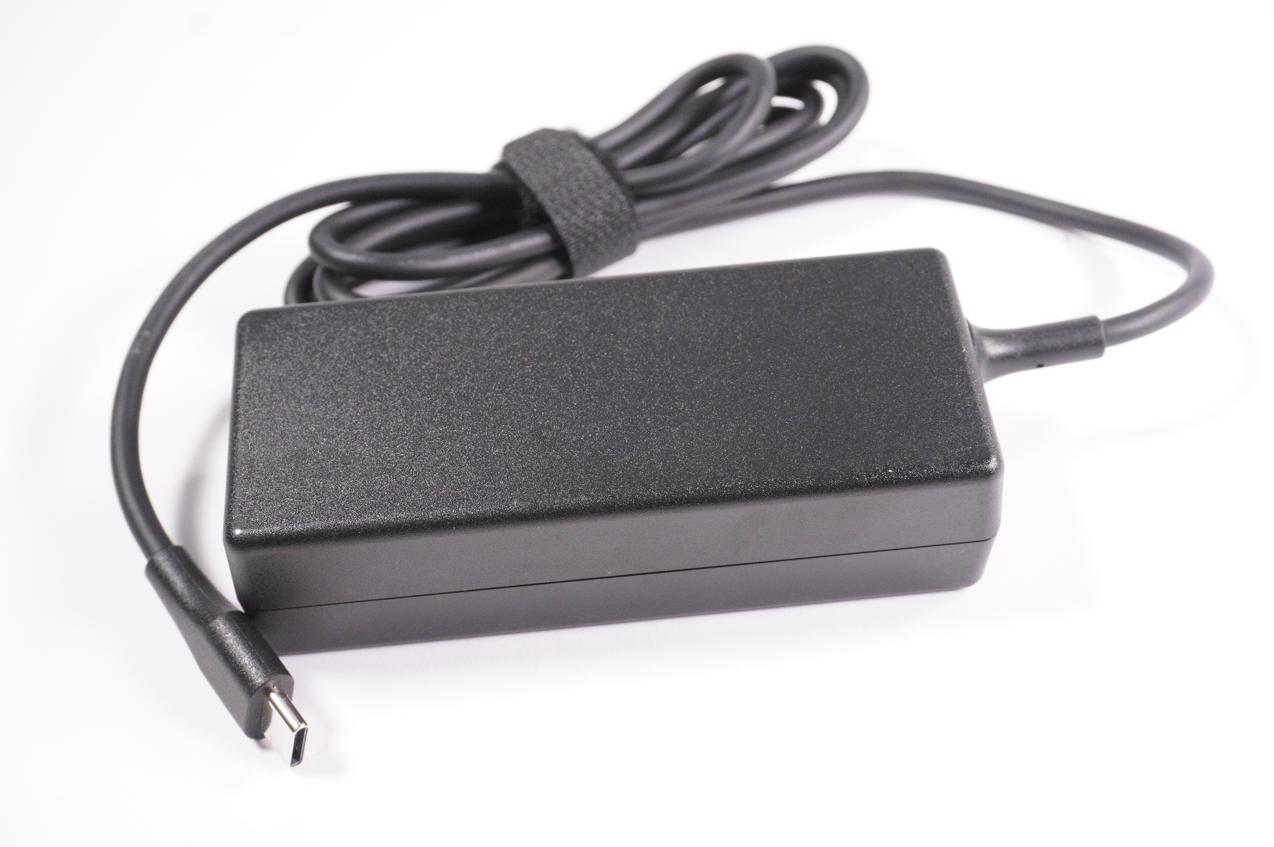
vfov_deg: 28.0
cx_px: 637
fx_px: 1697
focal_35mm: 48
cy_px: 424
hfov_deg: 41.1
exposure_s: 1/250
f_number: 9
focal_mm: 32
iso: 2500
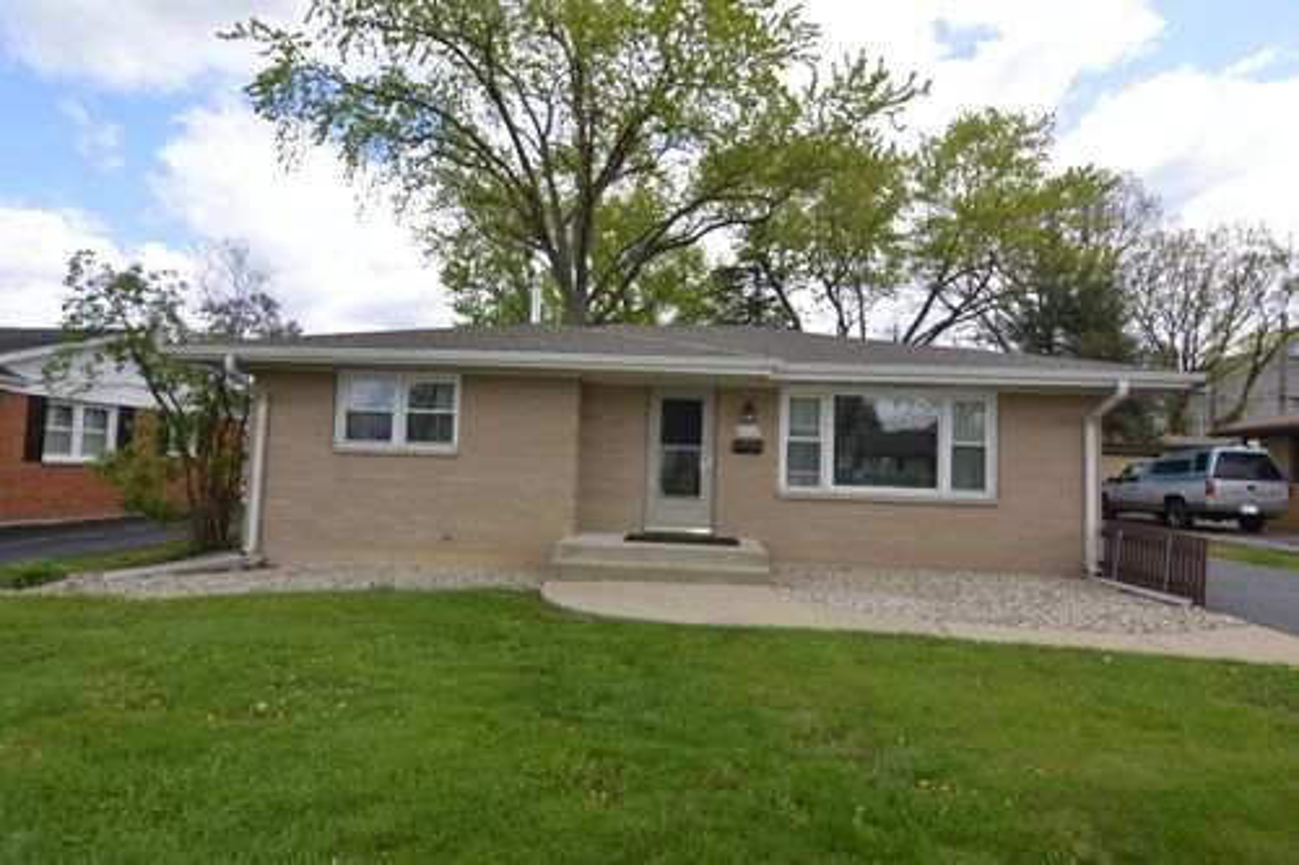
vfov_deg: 67.3
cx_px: 650
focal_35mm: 18
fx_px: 649
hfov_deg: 90.0
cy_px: 432
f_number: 8
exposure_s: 1/200
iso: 100
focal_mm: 12
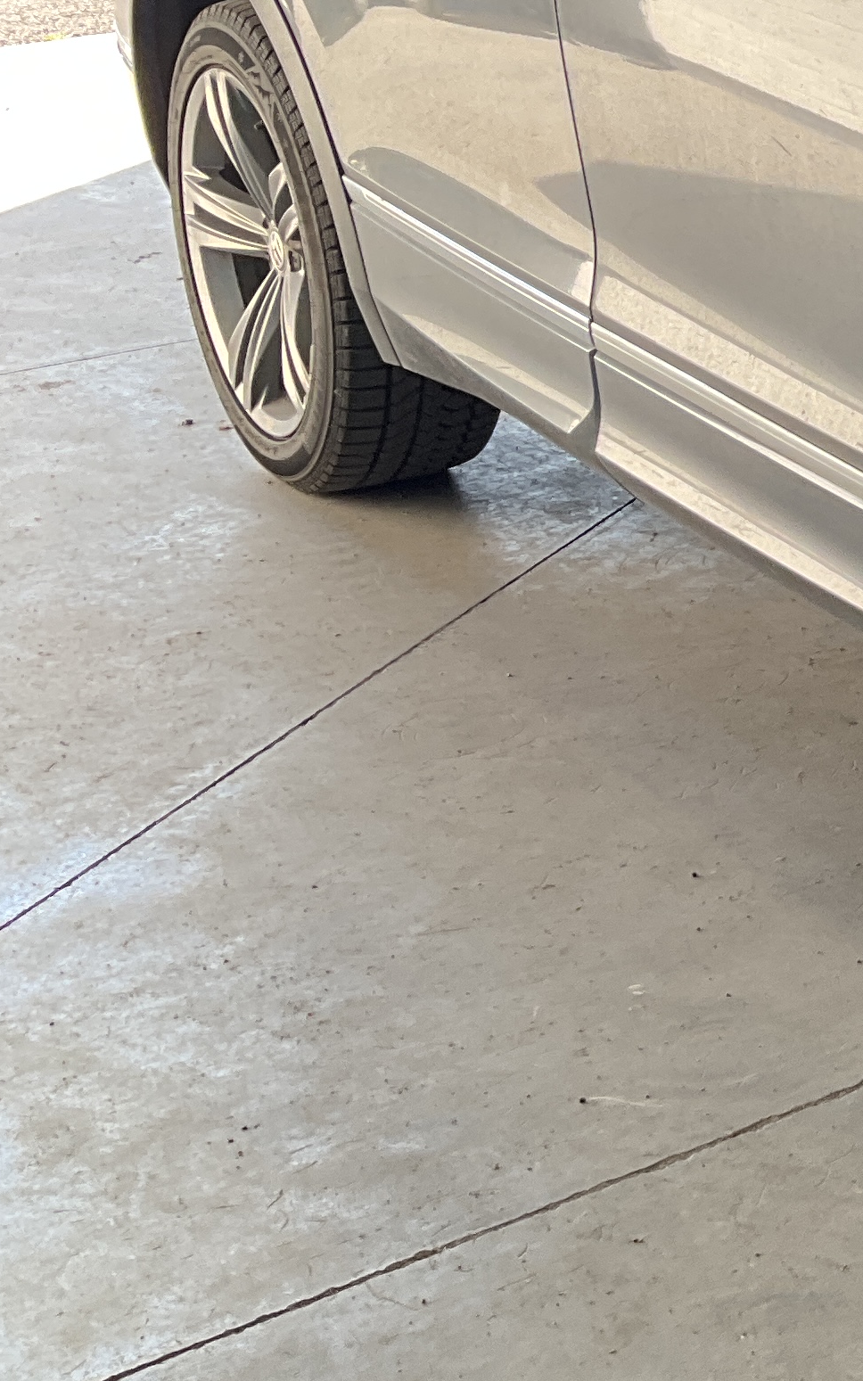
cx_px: 1775
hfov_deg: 13.7
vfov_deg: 25.6
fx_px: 3011
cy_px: 378
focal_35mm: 80
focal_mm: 3
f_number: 1.8
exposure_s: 1/122
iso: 50
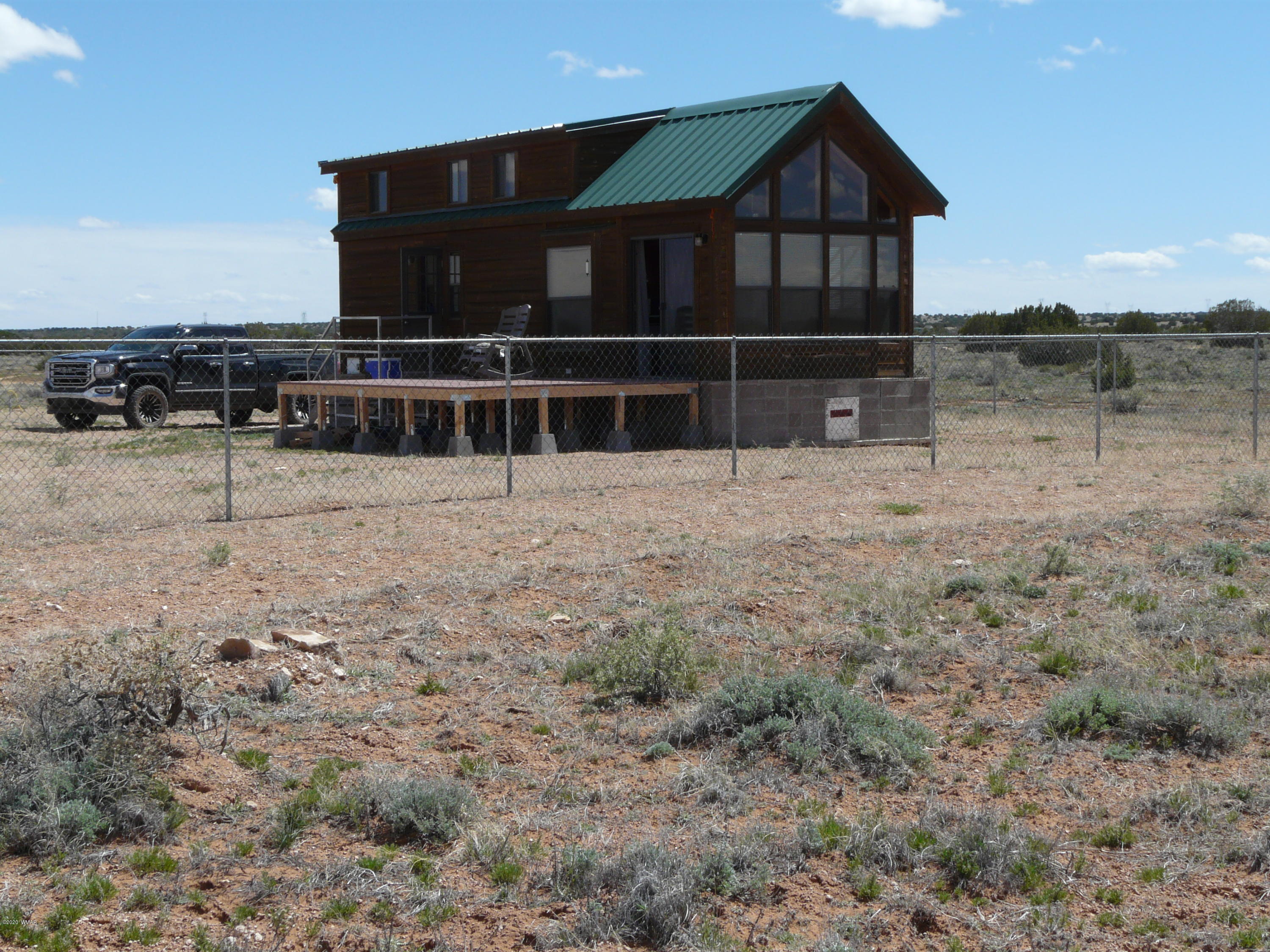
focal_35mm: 56
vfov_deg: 26.1
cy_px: 476
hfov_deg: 34.3
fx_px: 2055
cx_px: 635
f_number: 5.6
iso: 100
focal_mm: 9.2
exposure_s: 1/500
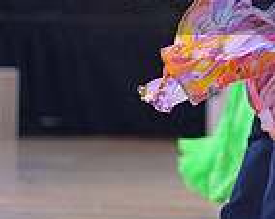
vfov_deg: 3.3
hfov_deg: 4.1
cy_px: -29
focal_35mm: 473
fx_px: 3842
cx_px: 359
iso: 1000
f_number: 2
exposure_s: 1/500
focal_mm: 123
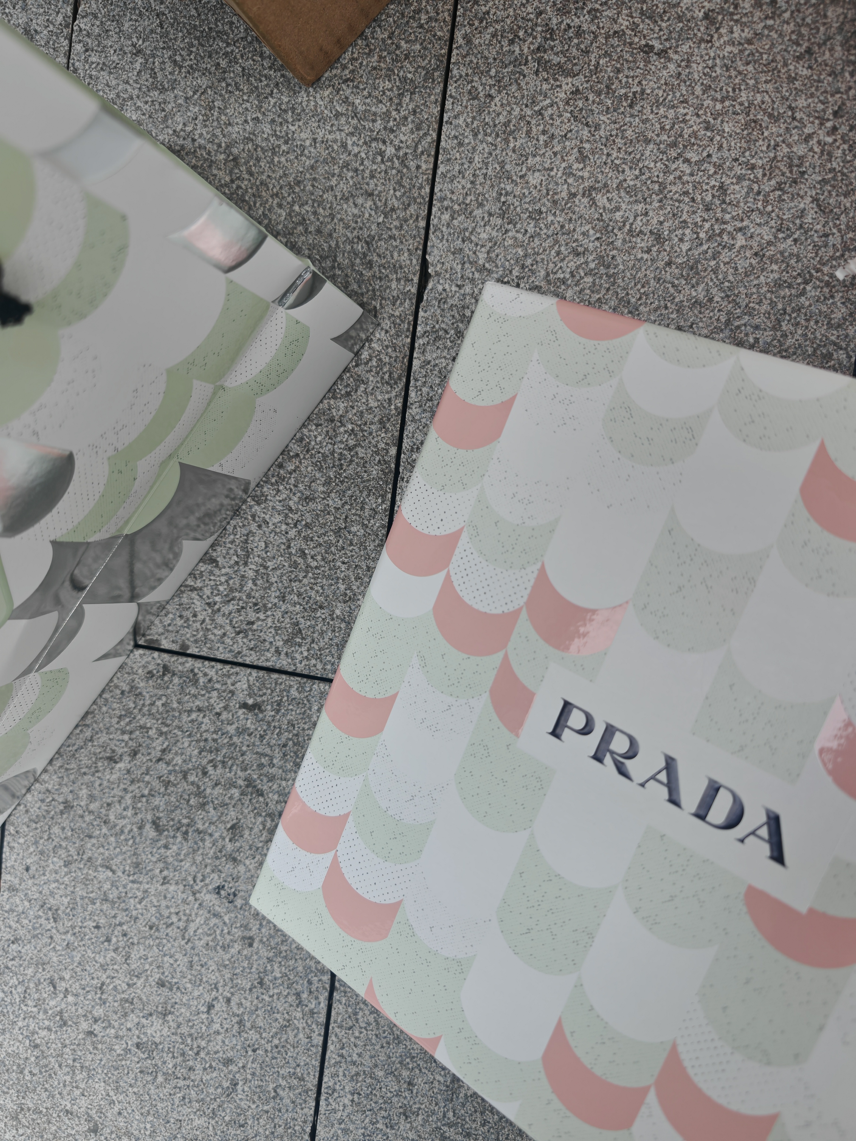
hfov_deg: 51.4
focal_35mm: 27
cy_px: 570
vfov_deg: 65.3
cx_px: 428
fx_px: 890
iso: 50
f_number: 1.6
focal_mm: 7.62
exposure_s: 1/510
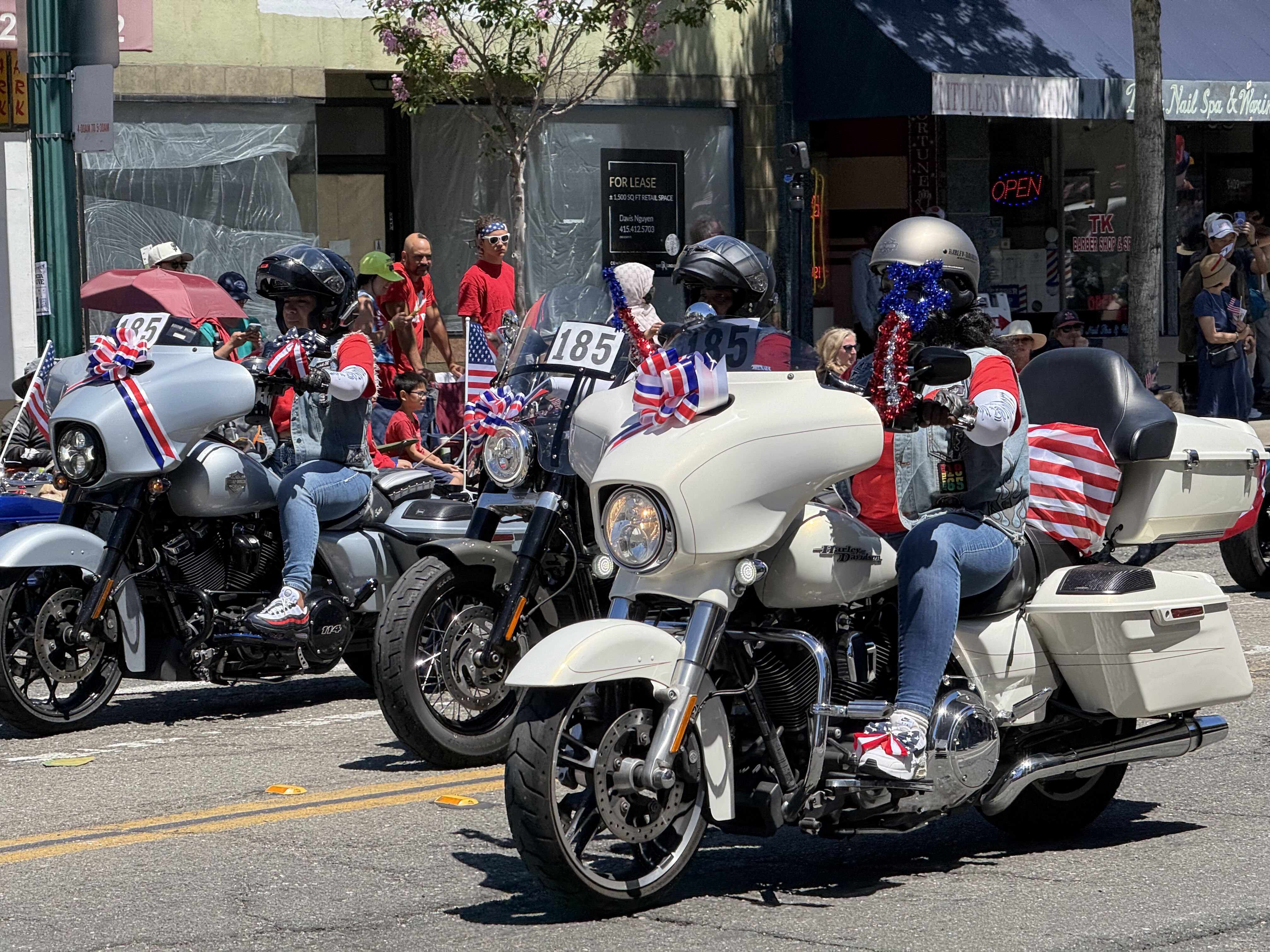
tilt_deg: -3.0
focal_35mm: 120
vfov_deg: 12.3
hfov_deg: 16.4
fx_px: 4403
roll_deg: +1.4
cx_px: 635
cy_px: 476
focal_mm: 15.66
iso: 64
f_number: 2.8
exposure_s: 1/903
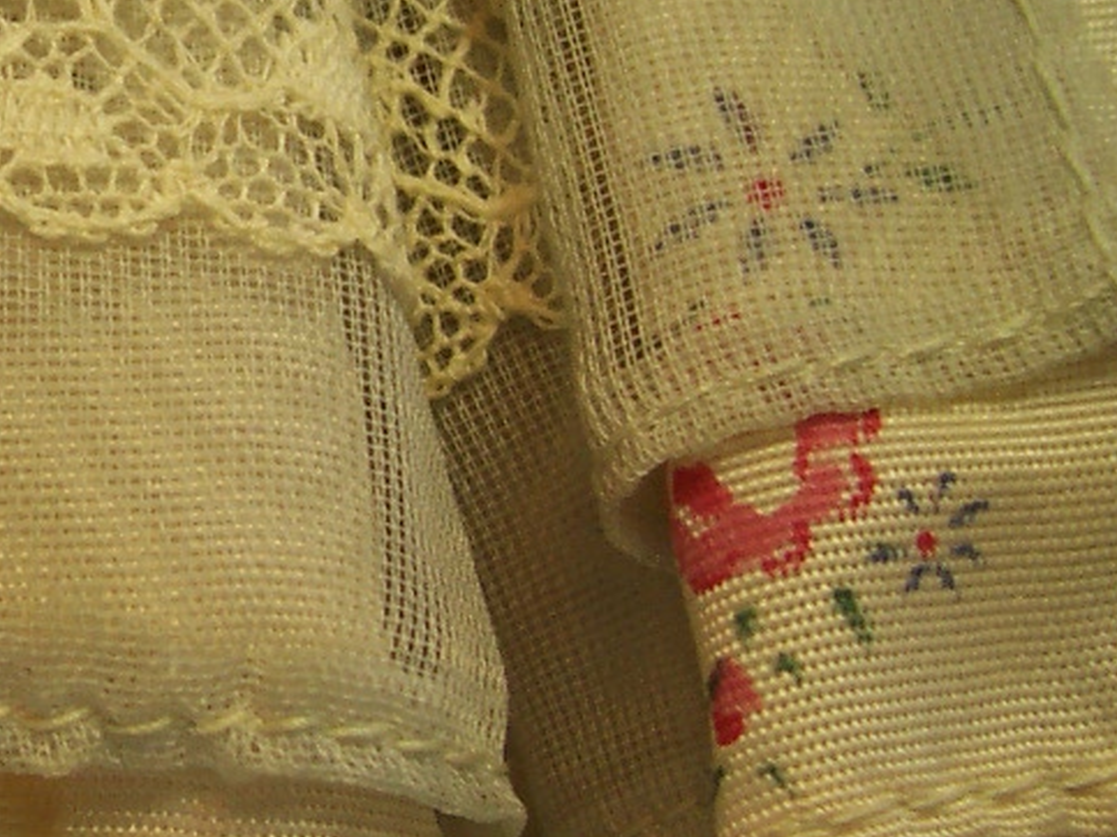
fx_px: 2968
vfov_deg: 16.0
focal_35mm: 92
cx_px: -25
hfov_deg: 20.6
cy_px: 180
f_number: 2.8
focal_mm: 5.6
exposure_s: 1/125
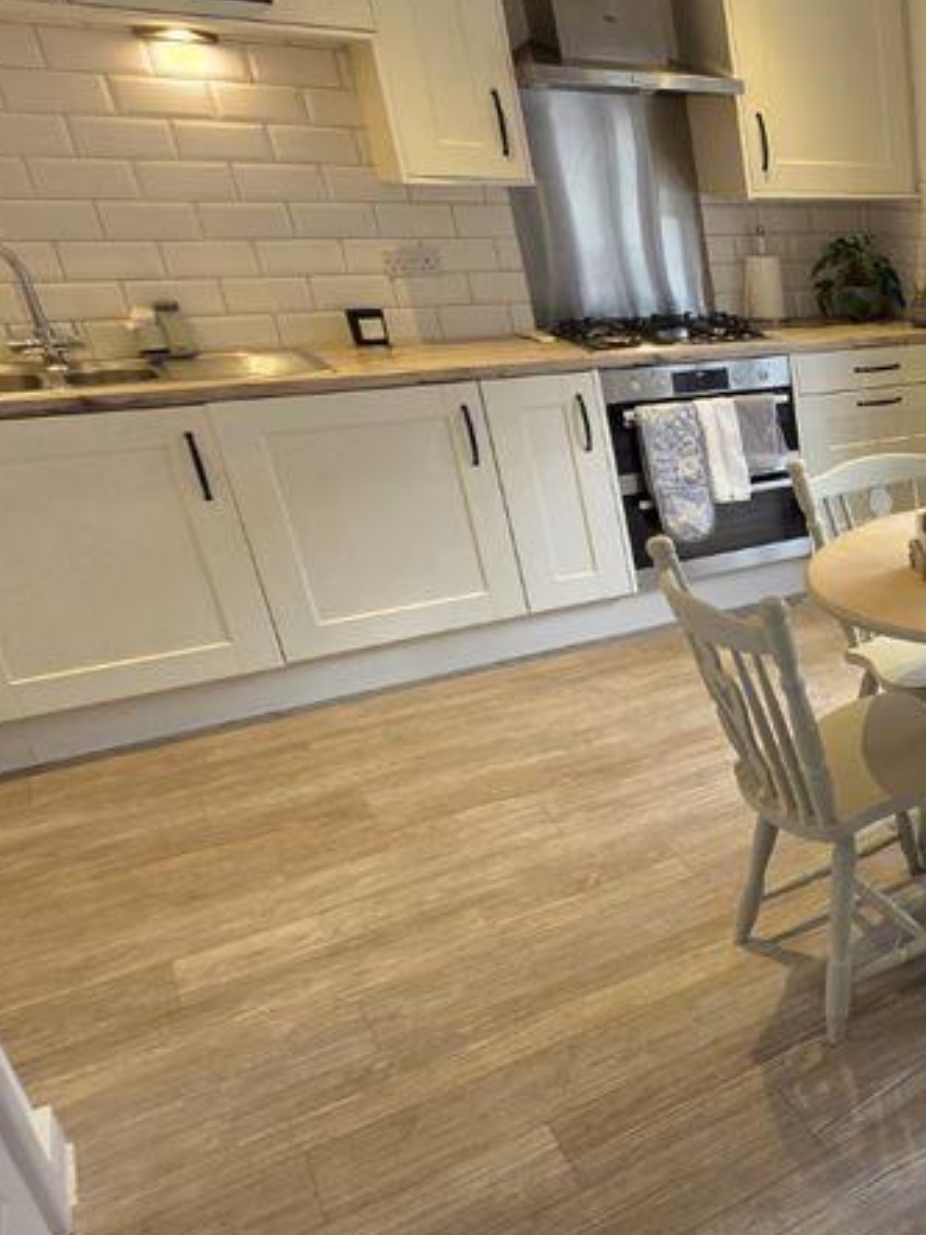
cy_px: 651
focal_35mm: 30
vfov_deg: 59.9
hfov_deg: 32.6
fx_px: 1070
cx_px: 1249
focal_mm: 2.2
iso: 64
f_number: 1.9
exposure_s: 1/100
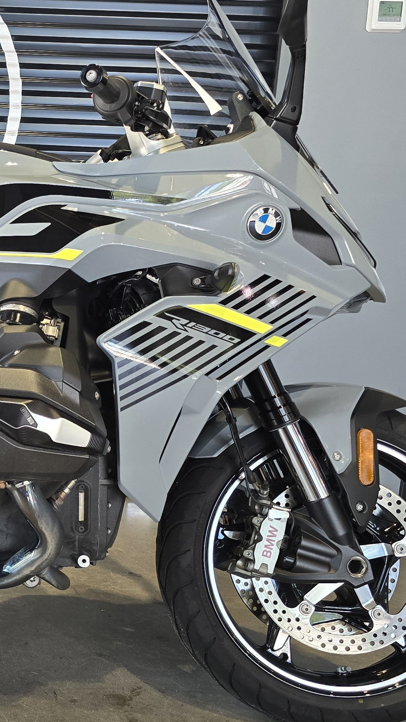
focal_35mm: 49
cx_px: -142
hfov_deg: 21.7
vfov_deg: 42.1
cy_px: 375
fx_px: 938
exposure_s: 1/120
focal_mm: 6.3
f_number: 1.7
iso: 125
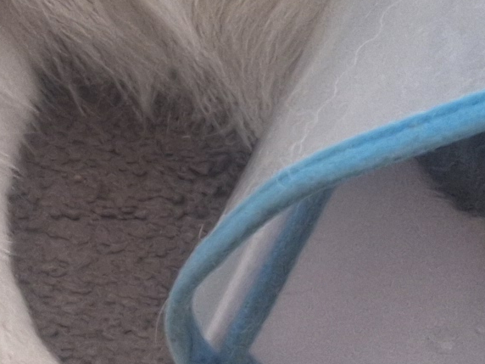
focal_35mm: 164
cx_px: 198
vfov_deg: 9.1
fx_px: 2298
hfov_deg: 12.0
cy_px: 175
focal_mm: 5.54
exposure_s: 1/20
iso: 400
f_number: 1.8
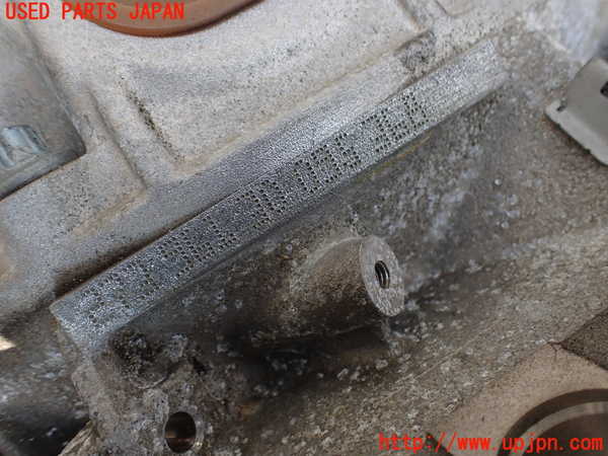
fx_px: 527
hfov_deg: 60.0
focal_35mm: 30
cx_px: 304
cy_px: 228
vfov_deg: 46.8
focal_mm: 5.4
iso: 100
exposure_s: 1/250
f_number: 2.3
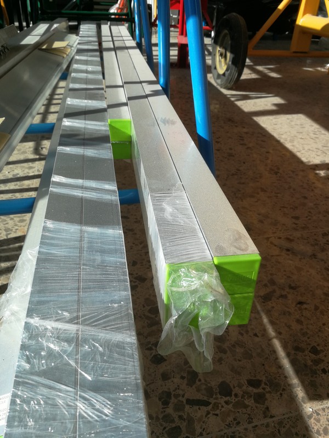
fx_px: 342
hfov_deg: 51.4
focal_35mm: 27
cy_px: 219
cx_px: 164
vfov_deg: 65.3
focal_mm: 3.95
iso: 50
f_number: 2.2
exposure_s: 1/854
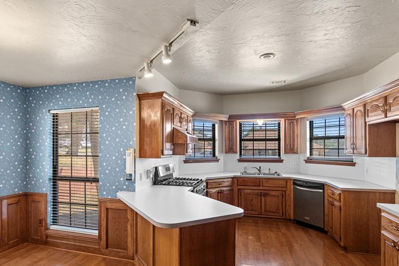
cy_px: 165
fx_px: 229
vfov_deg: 59.7
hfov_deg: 81.8
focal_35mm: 21
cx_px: 174
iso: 200
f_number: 2.8
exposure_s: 1/100
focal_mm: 11
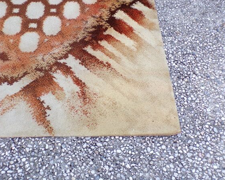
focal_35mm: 44
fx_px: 293
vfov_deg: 34.1
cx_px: 117
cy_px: 90
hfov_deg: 42.0
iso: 80
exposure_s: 1/90
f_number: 3.4
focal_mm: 7.6
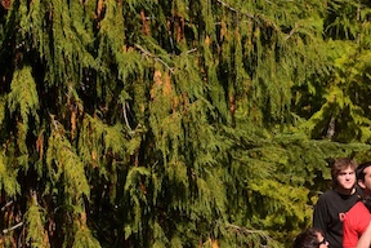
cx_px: 630
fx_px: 8213
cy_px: 205
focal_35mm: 797
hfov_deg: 2.6
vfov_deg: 1.7
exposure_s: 1/3200
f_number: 6.3
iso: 640
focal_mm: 150
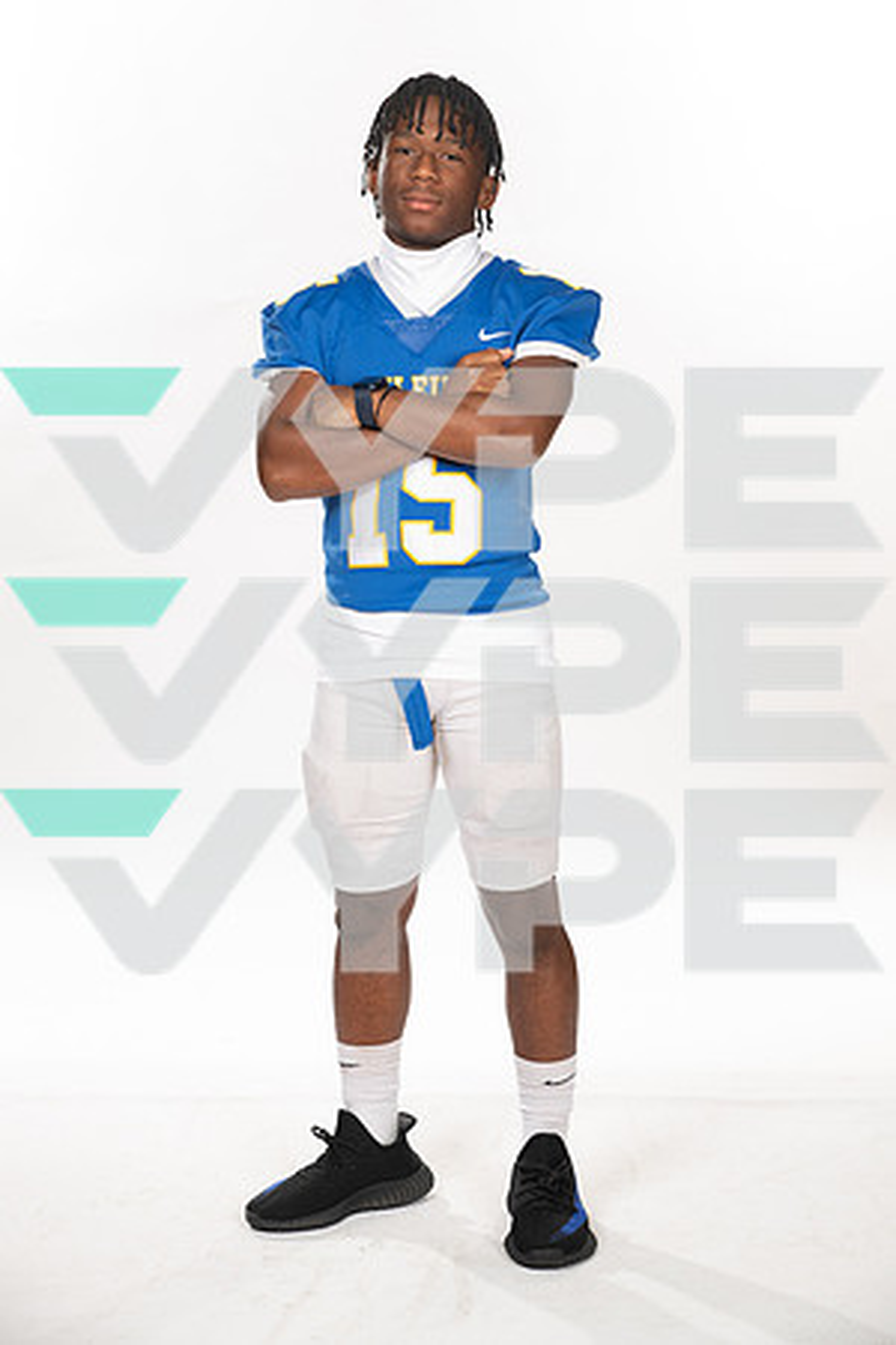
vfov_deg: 32.4
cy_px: 672
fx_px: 2314
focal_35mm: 62
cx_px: 448
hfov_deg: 21.9
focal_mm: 62
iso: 800
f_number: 7.1
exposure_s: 1/320
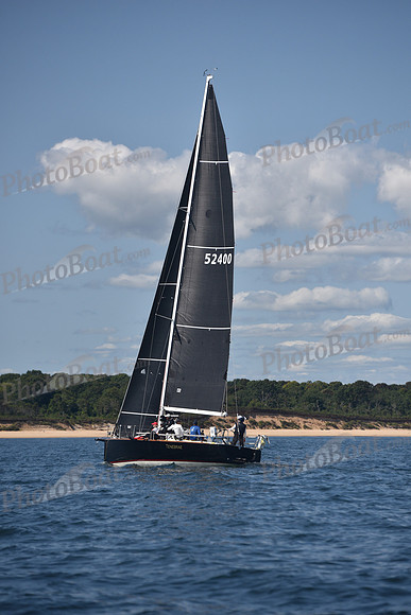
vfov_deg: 12.4
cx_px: 206
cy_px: 308
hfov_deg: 8.3
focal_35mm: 165
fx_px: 2824
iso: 250
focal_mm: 165
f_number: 4
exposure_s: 1/2000
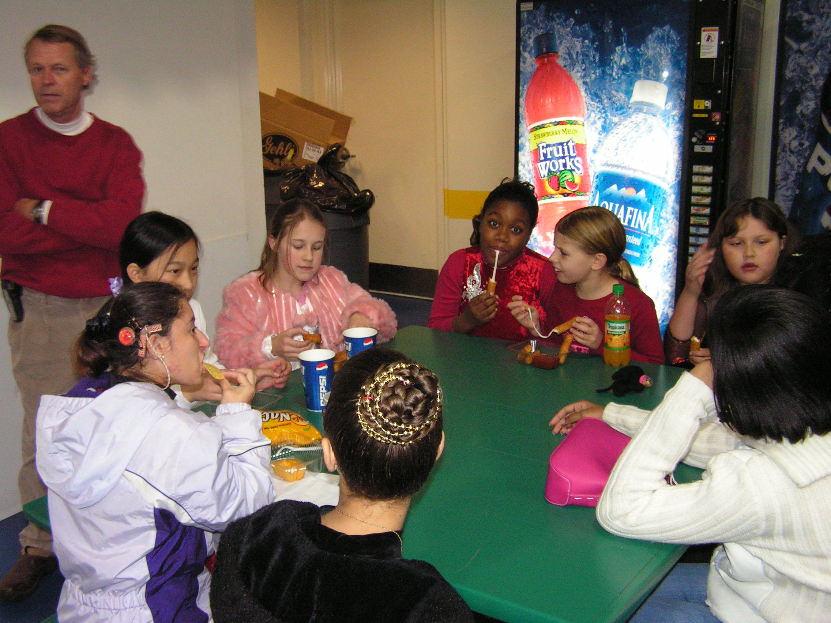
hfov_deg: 49.0
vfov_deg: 37.7
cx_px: 416
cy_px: 312
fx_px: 912
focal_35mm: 38
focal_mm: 6.3
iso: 200
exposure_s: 1/40
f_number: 2.8
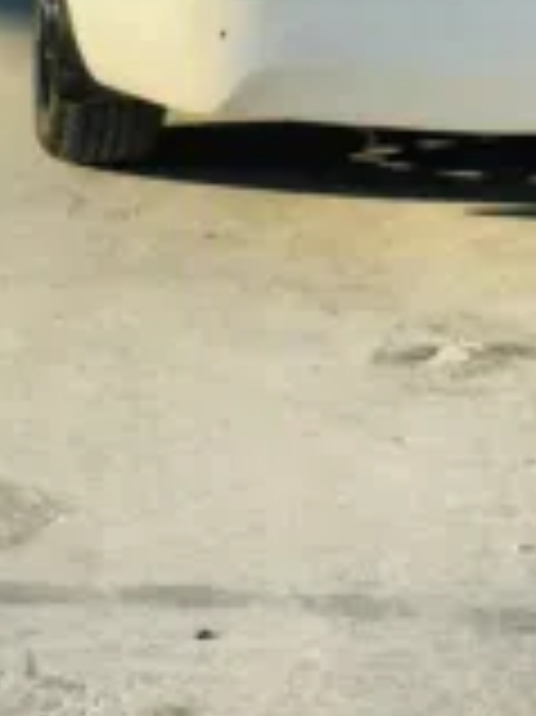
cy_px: -104
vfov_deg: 15.8
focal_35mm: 121
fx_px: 2501
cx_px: 563
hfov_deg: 12.1
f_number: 1.78
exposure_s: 1/1992
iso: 64
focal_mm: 6.86
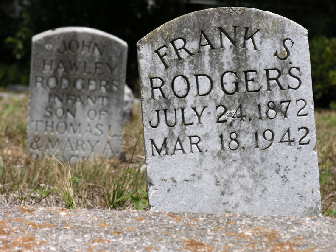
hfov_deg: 9.5
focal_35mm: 209
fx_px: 2029
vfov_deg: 7.1
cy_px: 126
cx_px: 168
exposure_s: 1/286
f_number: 6.7
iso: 50
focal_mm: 53.3
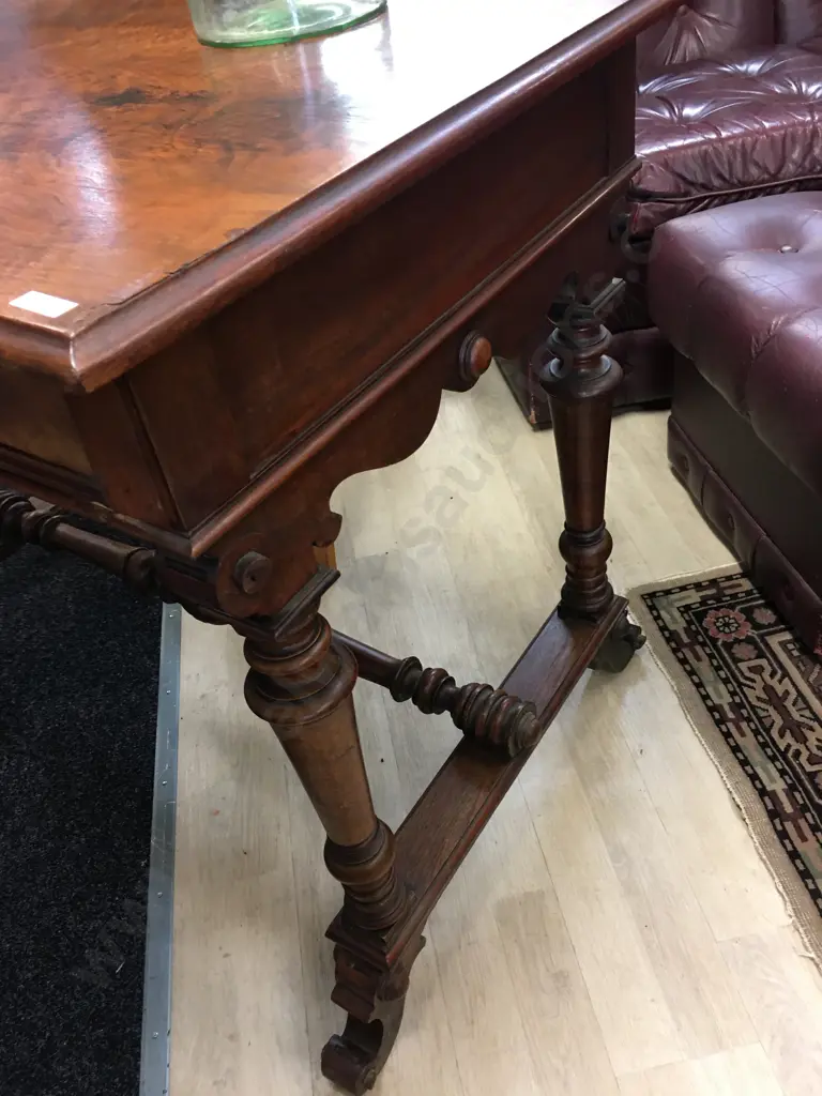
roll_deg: +9.0
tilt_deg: -38.8
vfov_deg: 61.7
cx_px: 411
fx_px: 918
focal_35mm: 29
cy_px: 548
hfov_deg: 48.2
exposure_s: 1/17
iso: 80
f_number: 2.2
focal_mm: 4.15
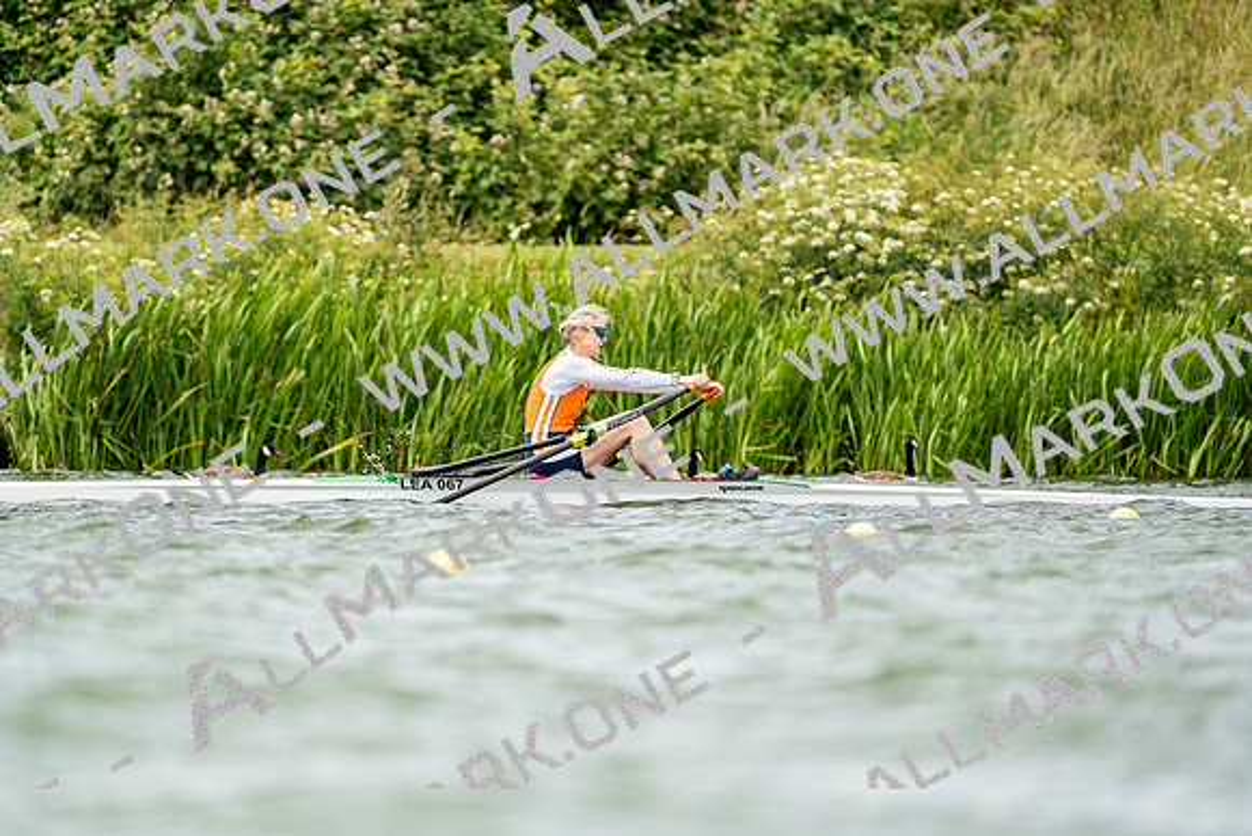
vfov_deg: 2.3
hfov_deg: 3.4
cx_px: 626
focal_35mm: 600
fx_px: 20871
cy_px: 418
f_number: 6.3
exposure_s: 1/2000
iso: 500
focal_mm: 600
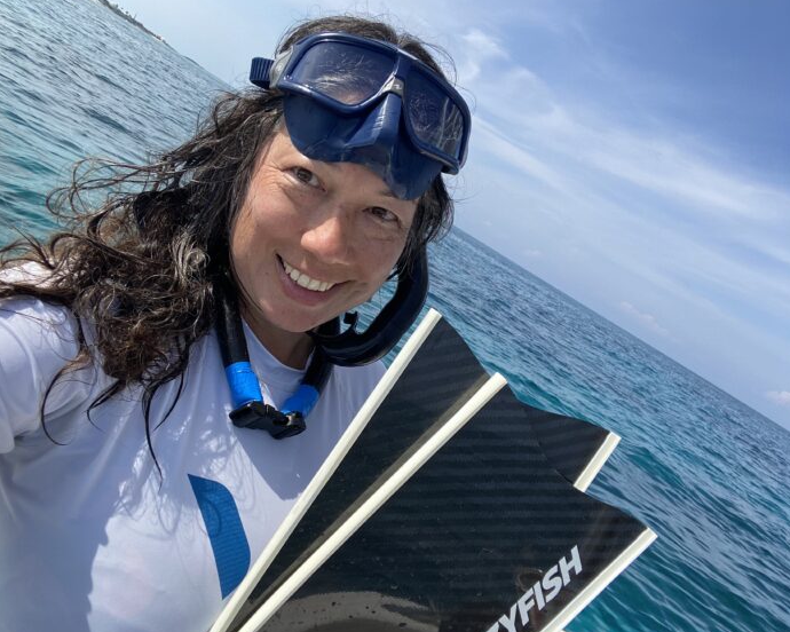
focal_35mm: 25
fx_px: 585
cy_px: 318
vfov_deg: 56.8
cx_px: 364
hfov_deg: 68.0
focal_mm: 2.71
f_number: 2.2
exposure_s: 1/1038
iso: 25
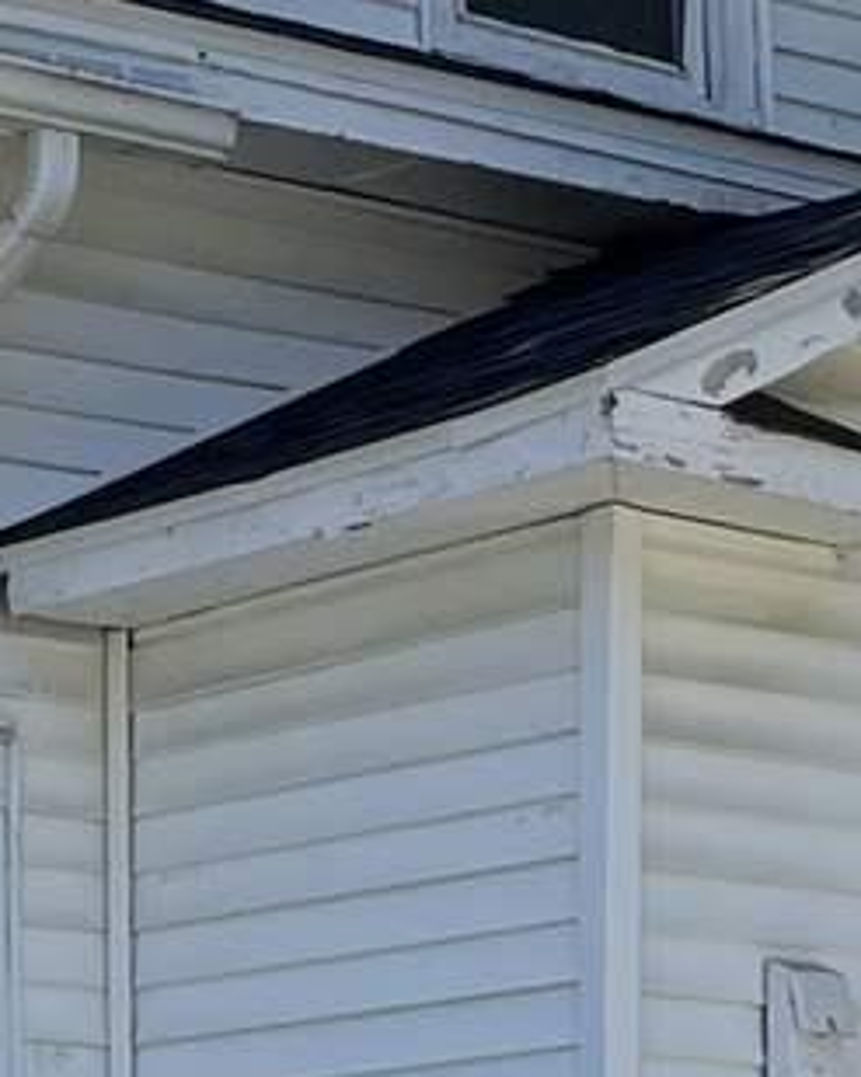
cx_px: 307
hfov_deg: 8.2
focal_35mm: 189
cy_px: 1670
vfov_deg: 9.9
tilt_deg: +4.0
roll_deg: +1.8
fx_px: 6023
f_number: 1.6
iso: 32
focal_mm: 4.2
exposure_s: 1/2132
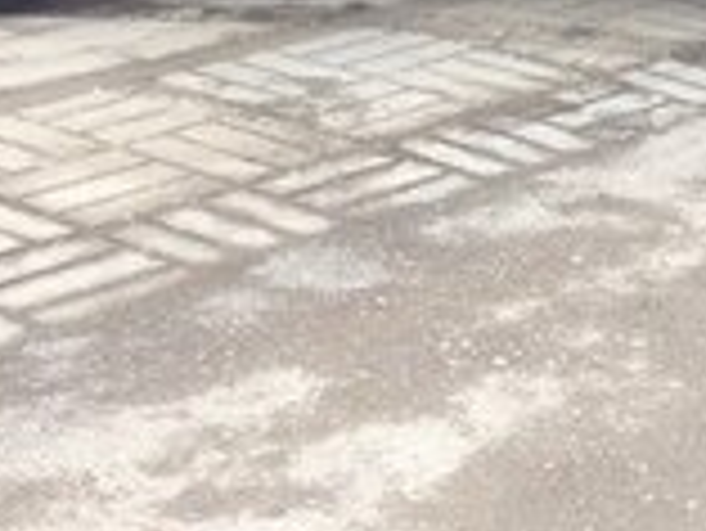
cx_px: 1039
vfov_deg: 10.4
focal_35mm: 139
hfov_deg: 13.4
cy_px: -187
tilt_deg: -2.2
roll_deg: -0.3
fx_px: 2837
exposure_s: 1/120
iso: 64
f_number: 2.4
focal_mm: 4.12
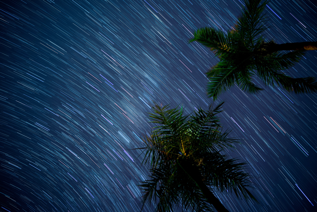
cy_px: 106
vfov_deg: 51.3
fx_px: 220
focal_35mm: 25
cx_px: 158
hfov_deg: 71.5
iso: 100
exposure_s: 25
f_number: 2
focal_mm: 25
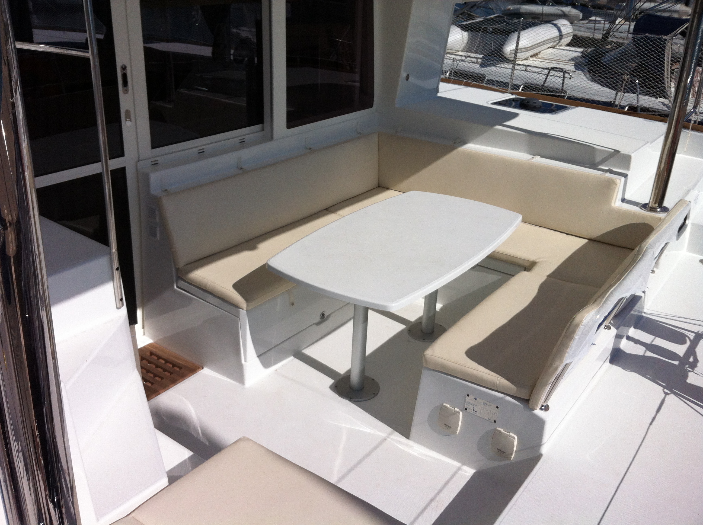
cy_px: 262
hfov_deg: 52.7
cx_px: 352
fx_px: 710
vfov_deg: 40.6
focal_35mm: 35
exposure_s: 1/6033
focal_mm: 3.85
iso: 80
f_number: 2.8
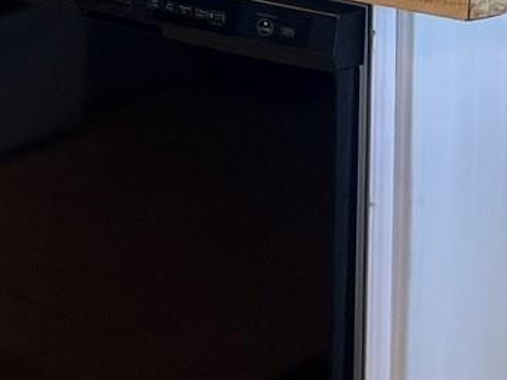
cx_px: -469
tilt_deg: -7.0
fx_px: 1742
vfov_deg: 11.8
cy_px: -213
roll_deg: +0.1
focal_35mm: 119
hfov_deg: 14.2
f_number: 1.6
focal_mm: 5.1
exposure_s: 1/120
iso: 100
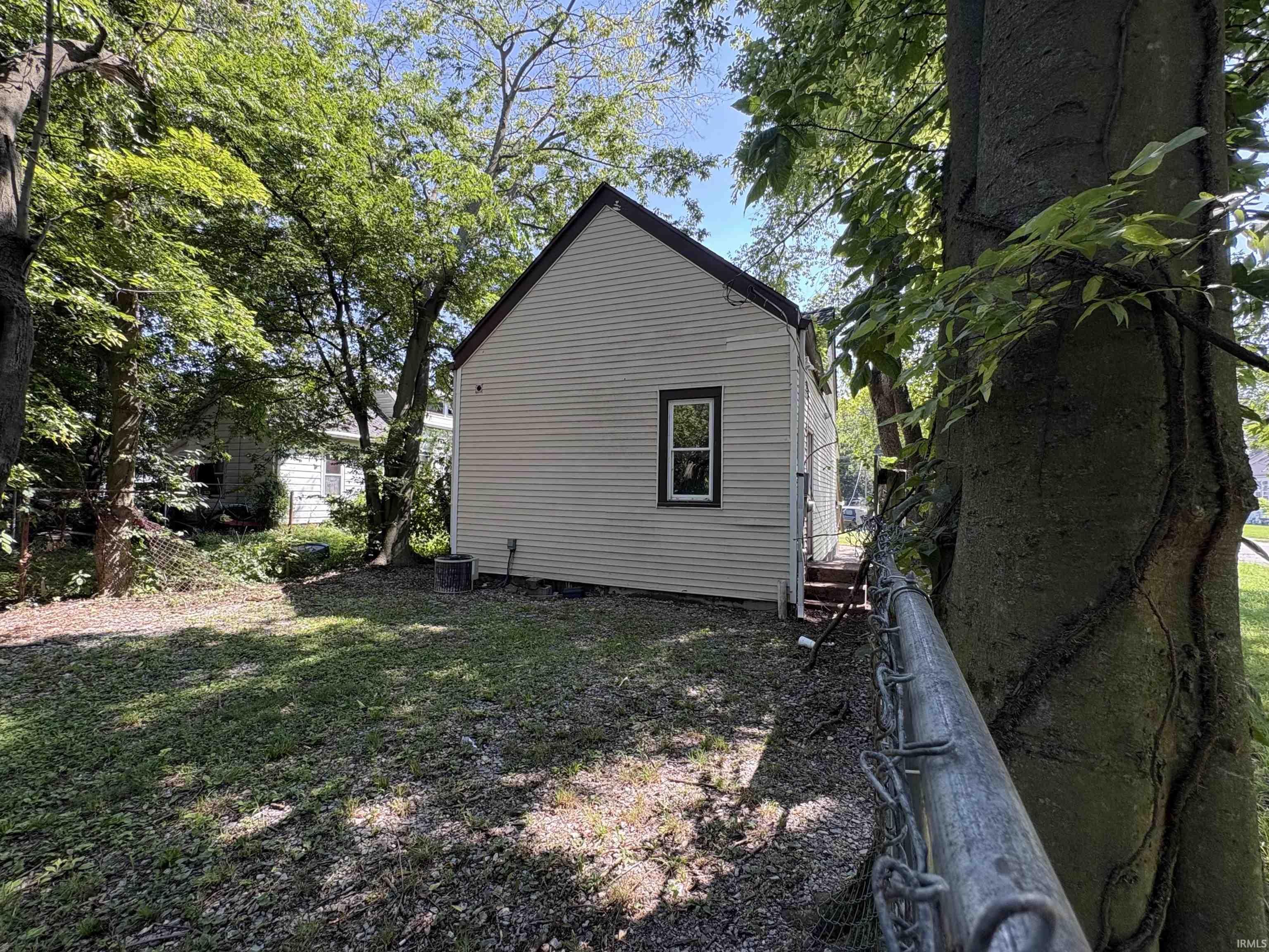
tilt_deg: +1.7
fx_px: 513
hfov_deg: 102.1
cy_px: 476
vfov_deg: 85.7
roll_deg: +0.1
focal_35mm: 14
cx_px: 634
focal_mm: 2.22
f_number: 2.2
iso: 64
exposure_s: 1/186
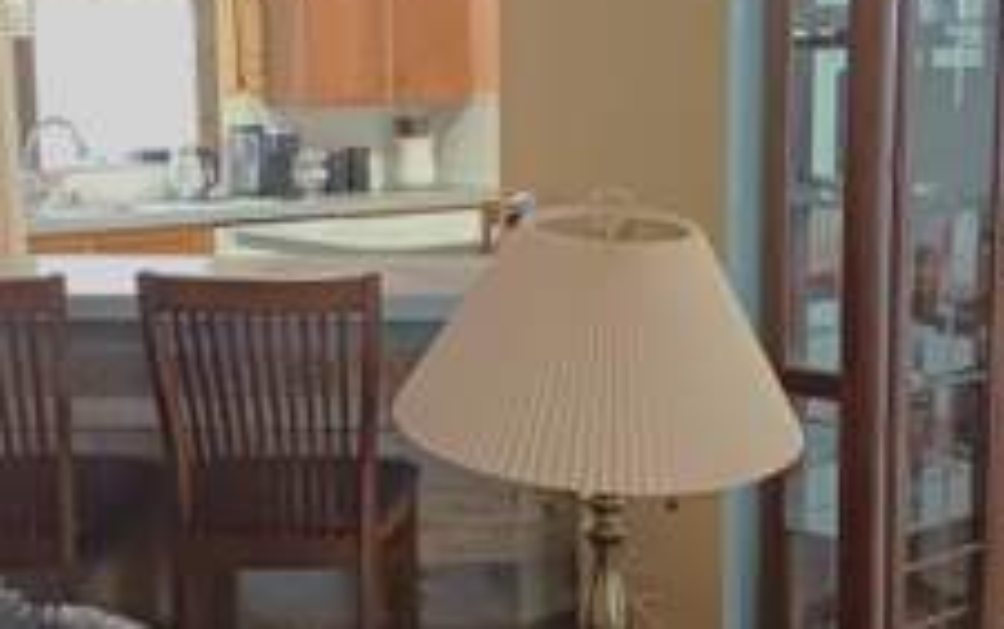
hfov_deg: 33.4
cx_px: 464
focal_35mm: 61
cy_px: 306
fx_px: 1670
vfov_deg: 21.3
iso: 640
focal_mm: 4
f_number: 1.8
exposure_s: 1/20
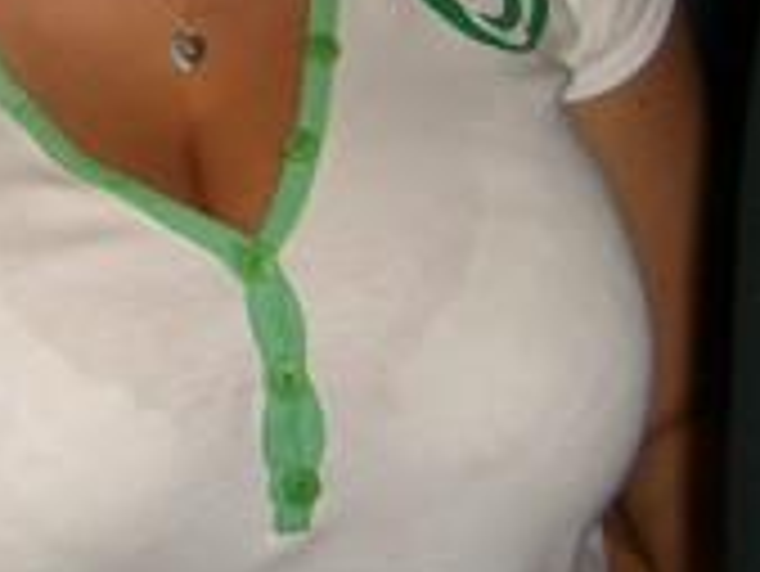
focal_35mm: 135
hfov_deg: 13.9
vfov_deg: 10.6
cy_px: -306
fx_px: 2966
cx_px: -279
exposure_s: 1/60
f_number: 2.8
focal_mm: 7.9
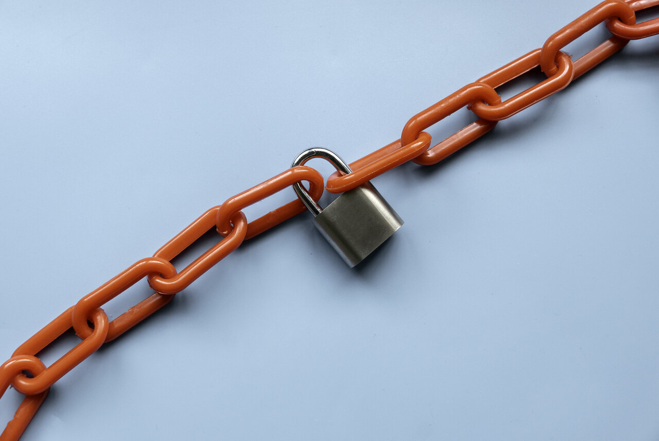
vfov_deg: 29.3
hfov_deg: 42.7
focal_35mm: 46
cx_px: 330
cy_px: 220
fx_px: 843
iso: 200
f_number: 4
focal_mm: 20.6
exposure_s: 1/125
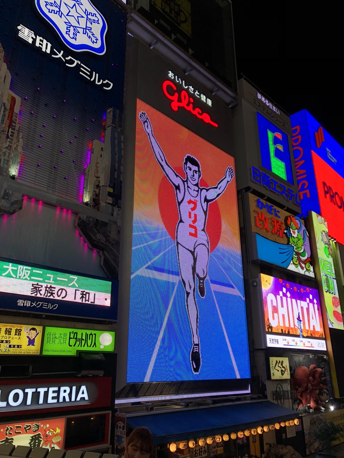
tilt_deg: +21.3
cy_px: 229
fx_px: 384
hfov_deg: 48.2
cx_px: 172
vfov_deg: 61.7
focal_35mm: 29
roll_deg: -0.9
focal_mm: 3.99
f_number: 1.8
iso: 50
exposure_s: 1/120
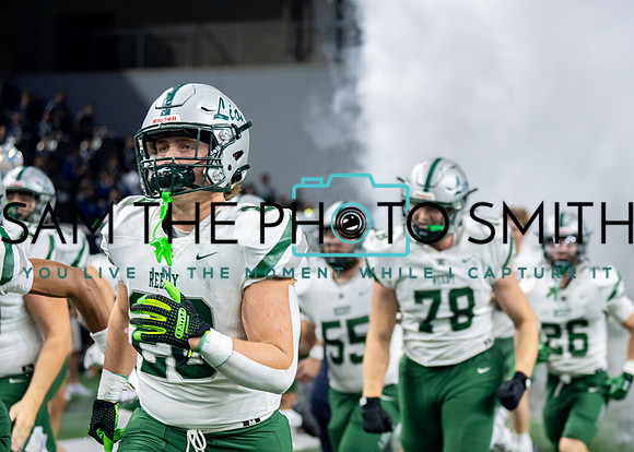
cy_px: 280
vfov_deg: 14.5
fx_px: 1776
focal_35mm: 99
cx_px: 390
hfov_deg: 20.2
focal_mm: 70
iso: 1600
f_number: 2.8
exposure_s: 1/1000
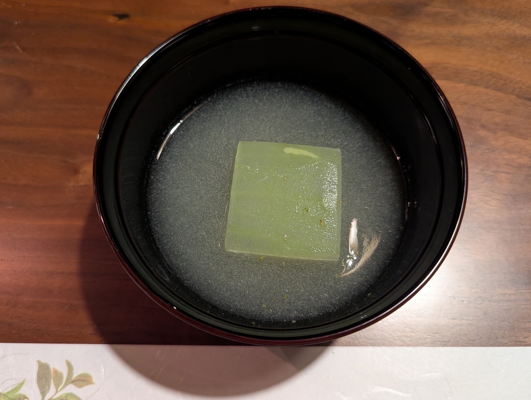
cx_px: 258
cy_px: 190
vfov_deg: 49.8
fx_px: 430
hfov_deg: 63.4
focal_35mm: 28
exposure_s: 1/33.3
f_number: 1.85
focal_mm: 6.81
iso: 394
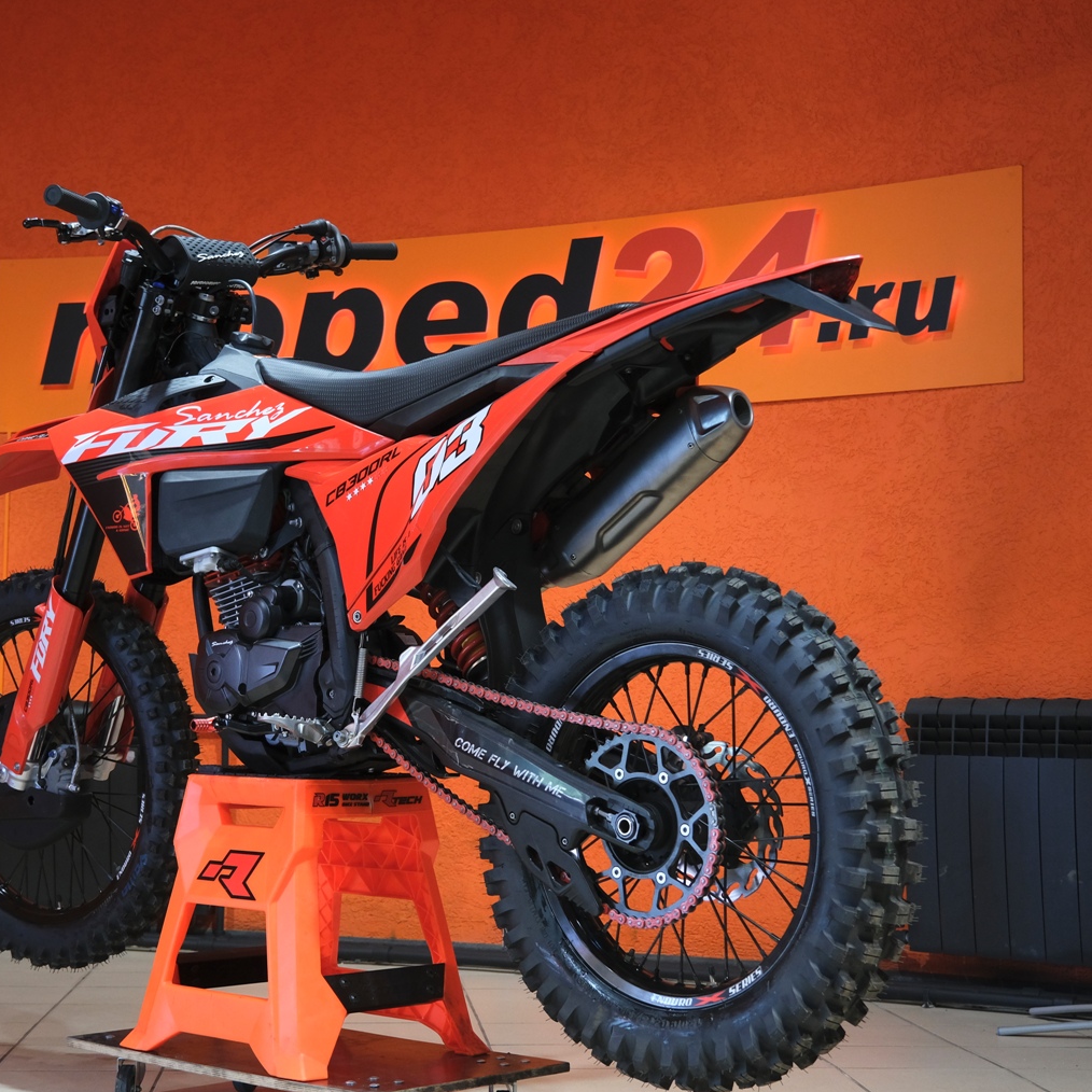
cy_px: 531
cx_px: 405
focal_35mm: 55
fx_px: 1963
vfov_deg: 31.1
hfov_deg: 30.9
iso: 1250
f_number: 4
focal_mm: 27.5
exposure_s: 1/100
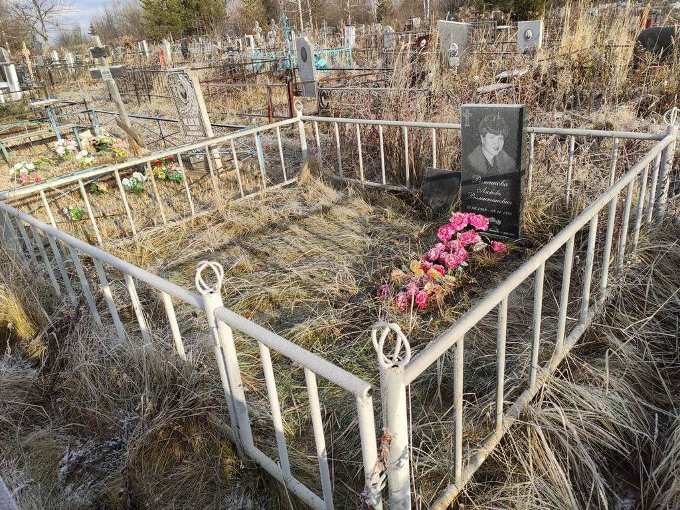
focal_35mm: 26
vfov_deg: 53.1
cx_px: 340
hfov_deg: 67.3
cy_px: 255
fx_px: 511
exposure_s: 1/1007
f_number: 1.75
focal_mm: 4.77
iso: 112
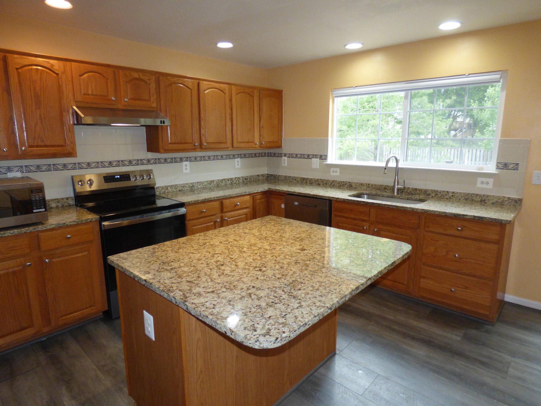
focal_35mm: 20
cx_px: 270
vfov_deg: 66.0
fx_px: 313
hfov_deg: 81.7
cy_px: 203
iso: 400
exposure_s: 1/60
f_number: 2.8
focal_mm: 3.58
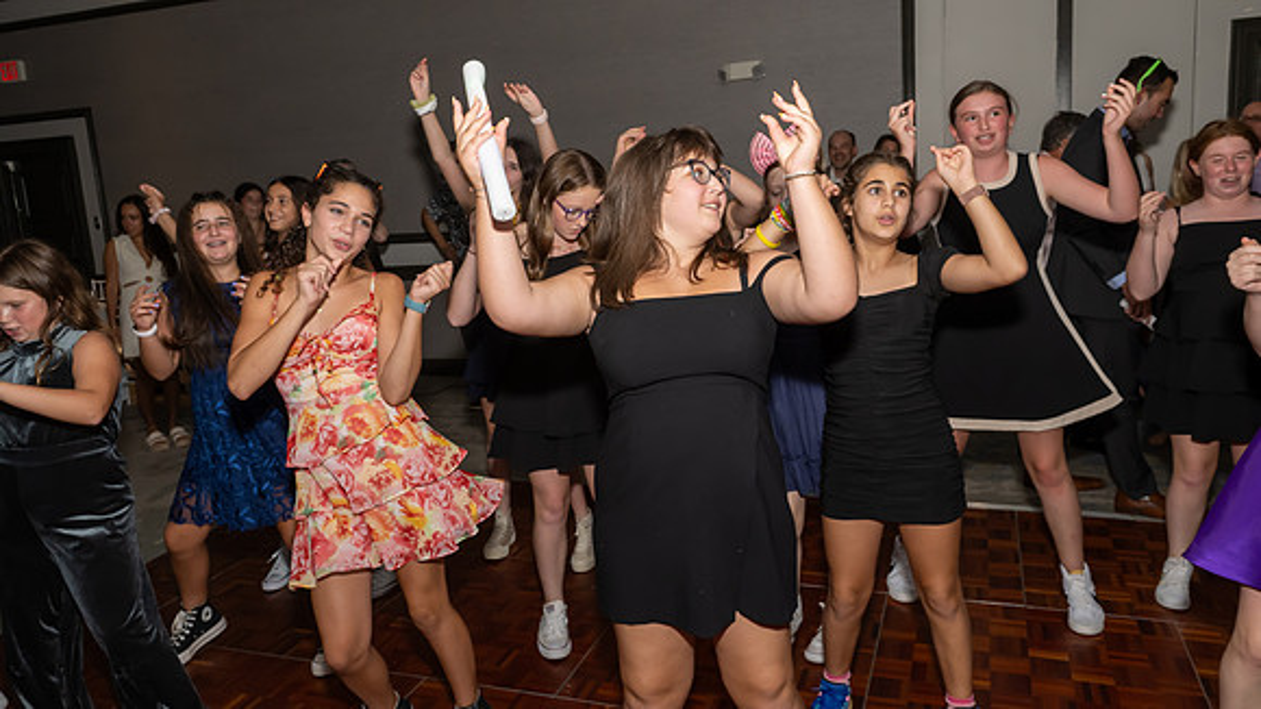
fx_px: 875
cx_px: 630
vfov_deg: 44.0
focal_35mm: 26
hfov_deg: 71.5
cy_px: 326
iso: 1000
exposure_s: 1/250
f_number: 8
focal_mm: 17
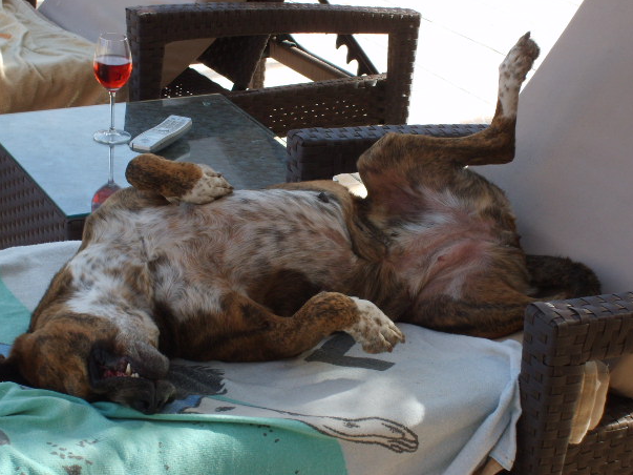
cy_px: 240
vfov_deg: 17.2
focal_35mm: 86
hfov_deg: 22.8
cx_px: 300
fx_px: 1572
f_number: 4.2
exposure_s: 1/180
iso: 50
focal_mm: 13.7
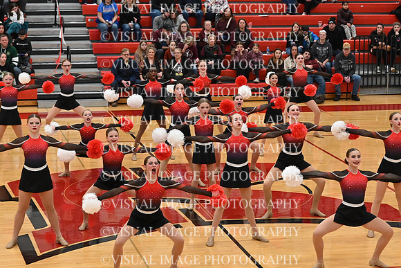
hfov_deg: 19.5
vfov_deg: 13.0
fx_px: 1170
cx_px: 200
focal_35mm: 105
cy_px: 134
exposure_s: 1/400
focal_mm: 70
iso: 8000
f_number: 4
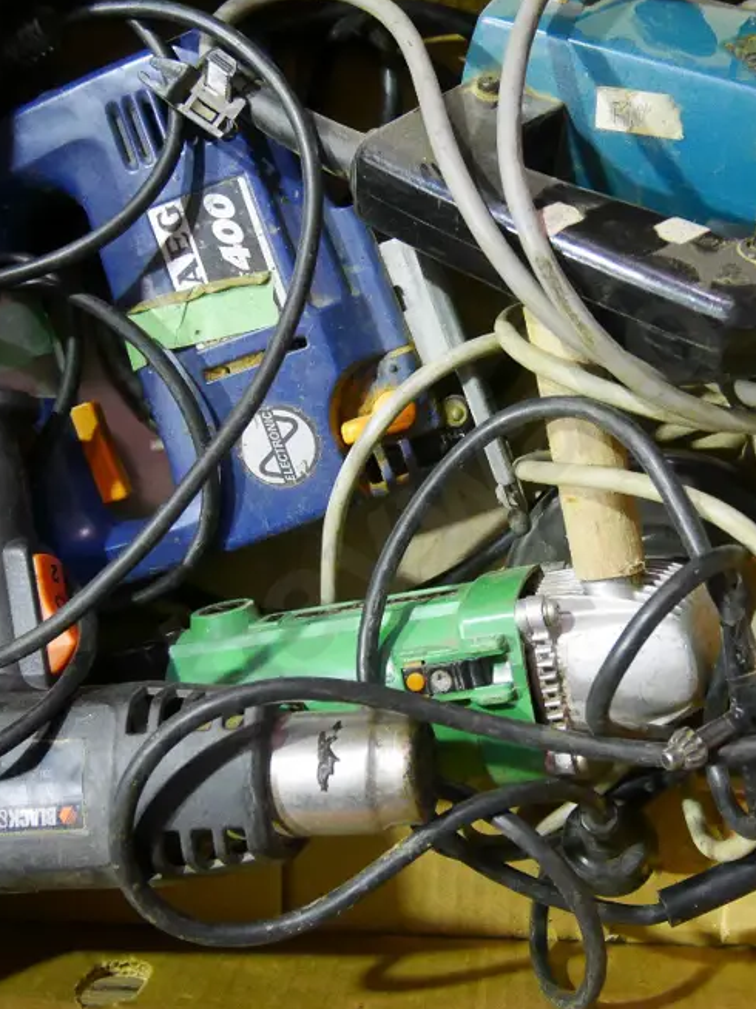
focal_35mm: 47
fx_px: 1370
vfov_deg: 40.4
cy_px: 473
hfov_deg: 30.7
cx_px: 489
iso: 3200
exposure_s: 1/40
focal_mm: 15
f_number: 4
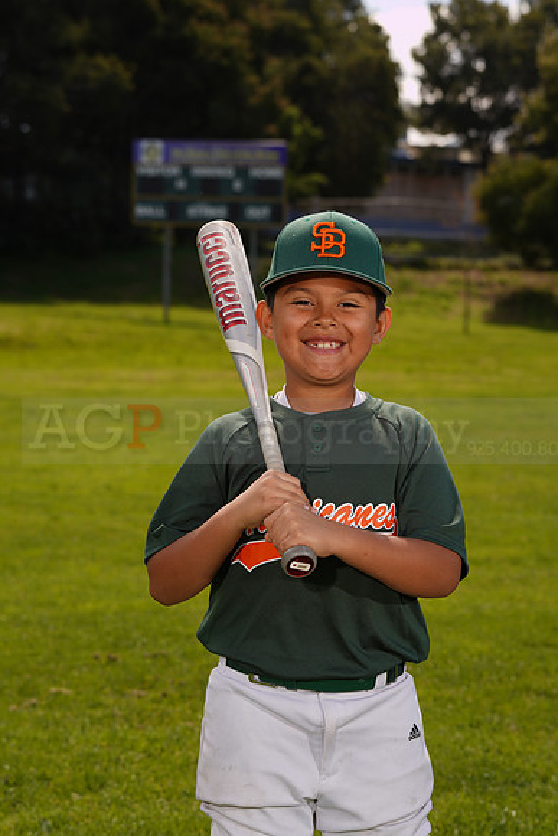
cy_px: 418
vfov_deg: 20.4
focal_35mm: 100
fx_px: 2323
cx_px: 279
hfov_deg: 13.7
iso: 80
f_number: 9
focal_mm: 100
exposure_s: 1/160
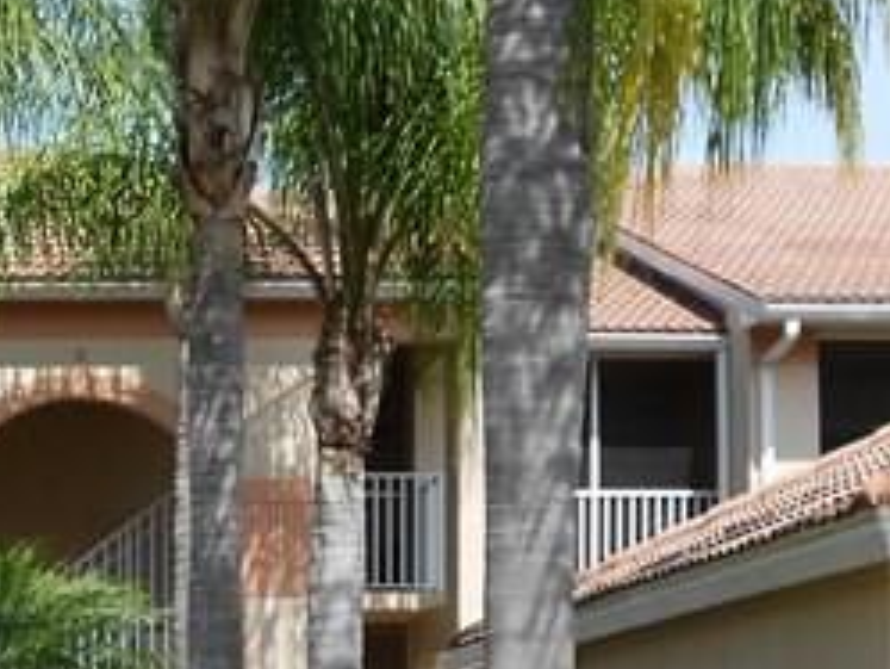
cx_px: -136
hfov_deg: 19.6
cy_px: 819
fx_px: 2444
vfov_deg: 15.0
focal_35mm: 95
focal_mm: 6.7
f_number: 3.9
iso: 80
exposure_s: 1/500
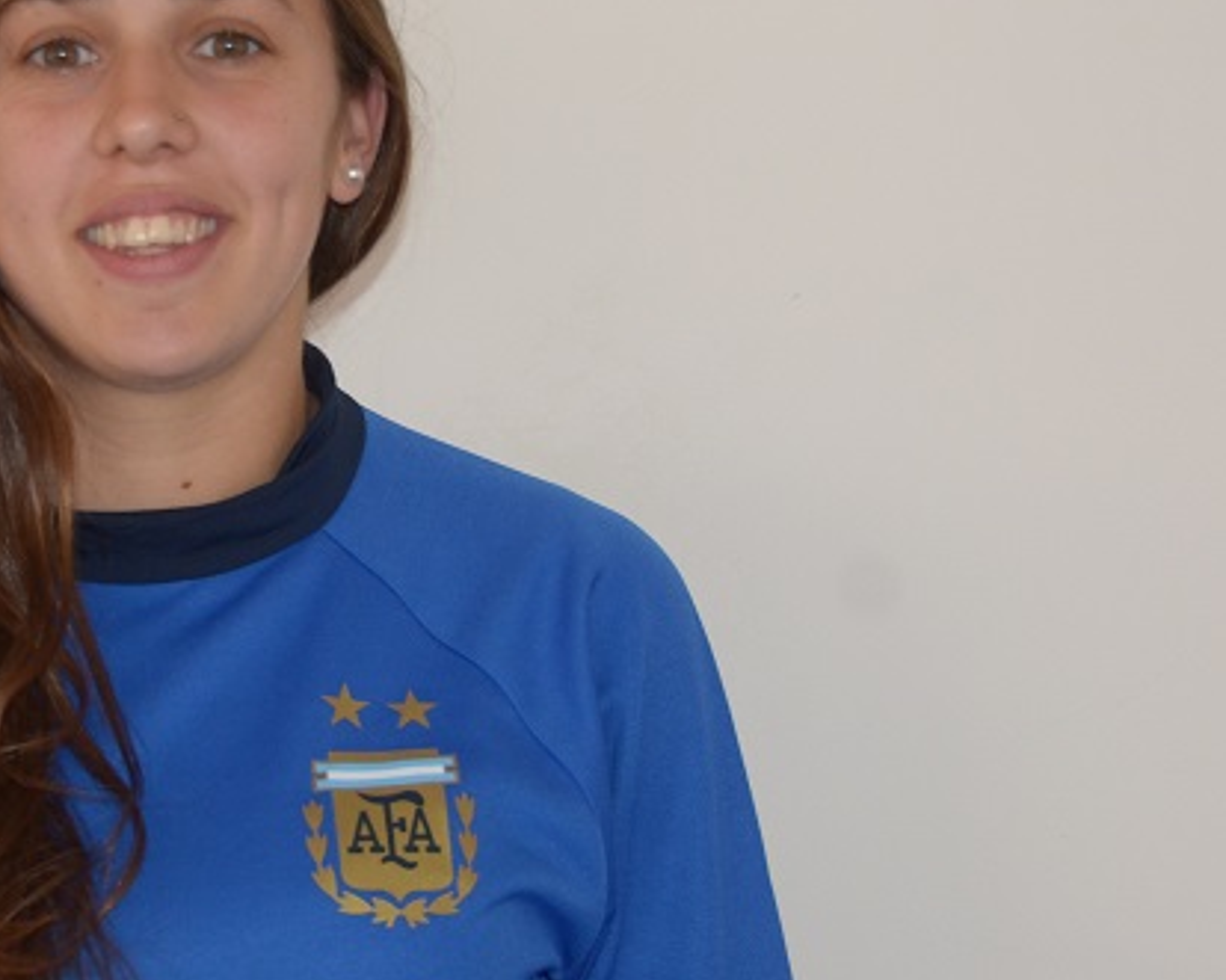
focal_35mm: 131
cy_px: 406
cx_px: 228
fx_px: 4752
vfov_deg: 11.8
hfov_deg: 14.6
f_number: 4.8
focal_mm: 46
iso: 800
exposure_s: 1/200
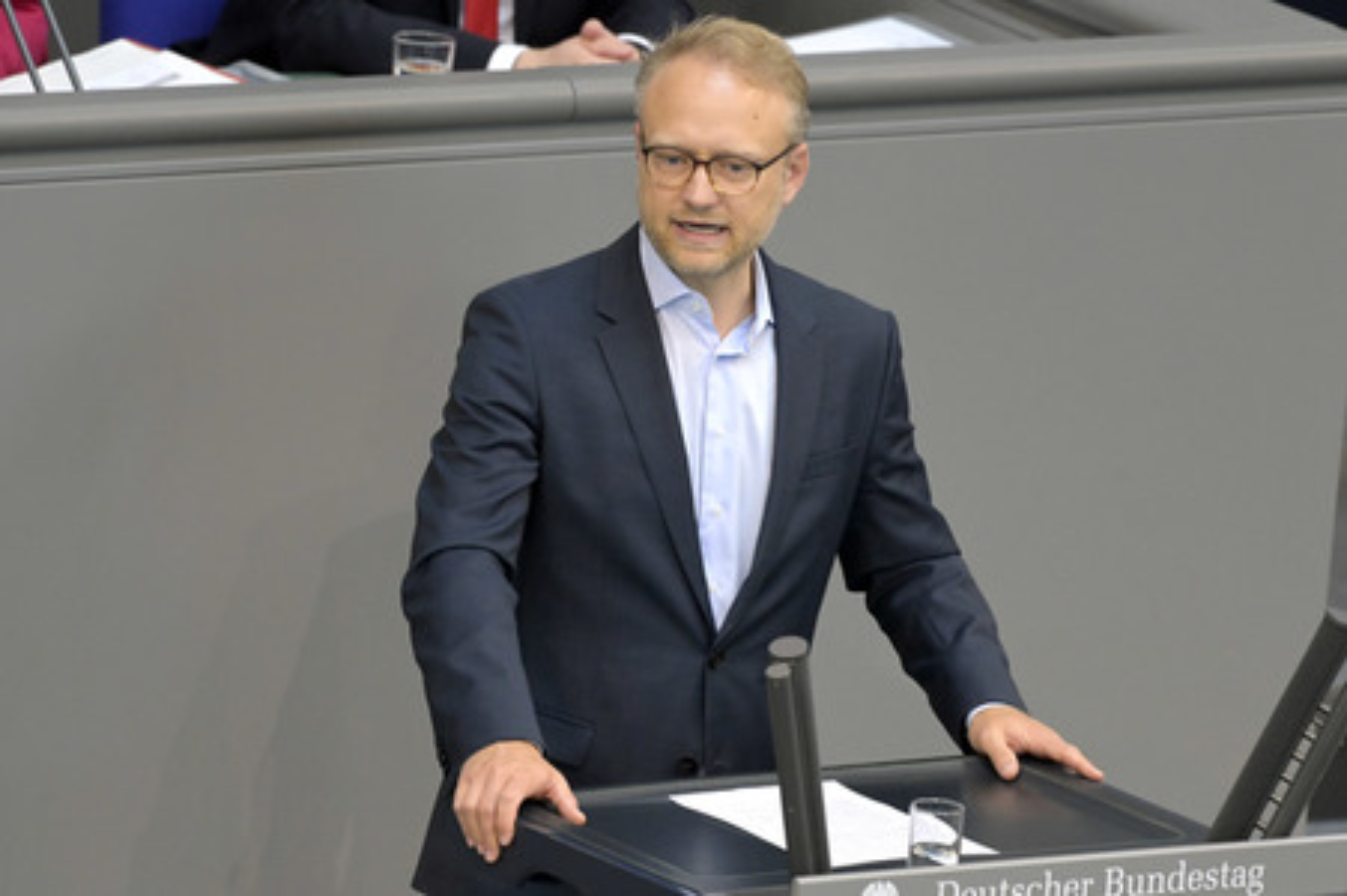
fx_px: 13460
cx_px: 674
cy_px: 448
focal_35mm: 360
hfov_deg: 5.7
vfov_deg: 3.8
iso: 8000
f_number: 5.6
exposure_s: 1/400
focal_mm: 360
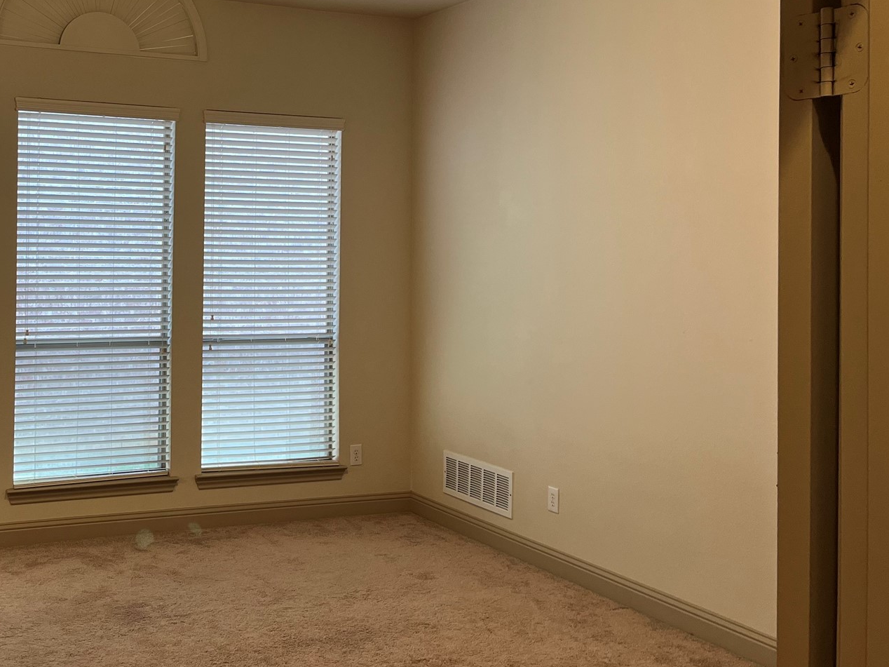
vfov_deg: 34.1
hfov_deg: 43.5
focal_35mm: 42
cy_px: 227
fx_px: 1079
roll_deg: -0.3
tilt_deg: +0.7
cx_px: 229
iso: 100
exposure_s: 1/120
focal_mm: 5.1
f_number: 1.6
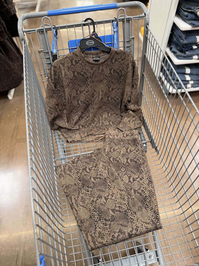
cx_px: 100
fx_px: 184
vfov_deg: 71.6
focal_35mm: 24
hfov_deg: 56.8
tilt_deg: -53.0
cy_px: 133
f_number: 1.78
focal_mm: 6.76
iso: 160
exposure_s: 1/121
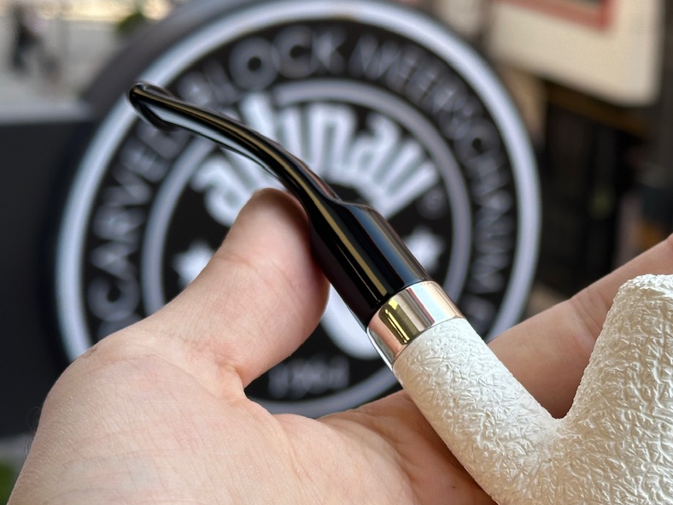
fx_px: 1516
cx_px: 502
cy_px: 338
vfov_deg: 18.8
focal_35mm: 78
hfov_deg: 24.7
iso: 64
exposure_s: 1/383
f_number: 1.78
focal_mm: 6.86
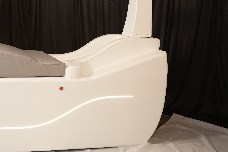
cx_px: 56
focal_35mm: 62
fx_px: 393
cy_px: 36
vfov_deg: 21.7
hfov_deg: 31.8
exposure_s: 1/200
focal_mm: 35
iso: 500
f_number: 4
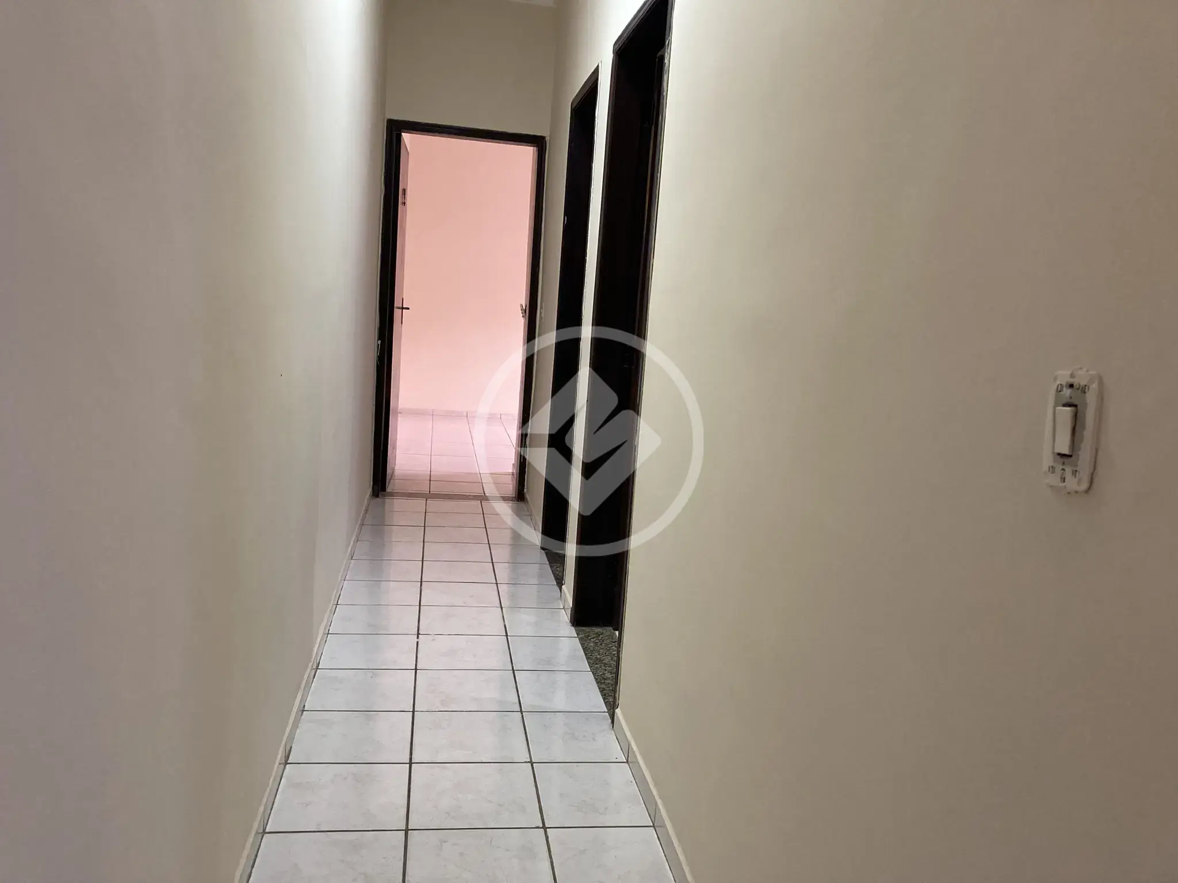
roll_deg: -4.6
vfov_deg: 49.7
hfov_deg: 63.4
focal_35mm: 28
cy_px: 442
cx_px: 589
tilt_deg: -7.6
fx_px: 953
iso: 160
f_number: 1.8
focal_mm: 3.99
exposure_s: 1/60
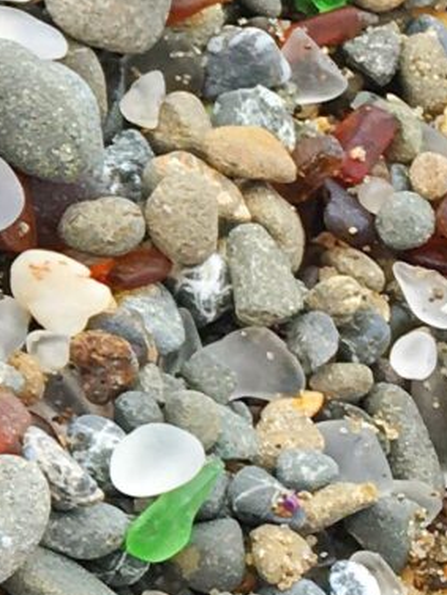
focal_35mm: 197
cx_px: -820
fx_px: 3390
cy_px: 316
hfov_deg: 6.9
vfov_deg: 10.0
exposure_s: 1/855
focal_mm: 4.15
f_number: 2.2
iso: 25
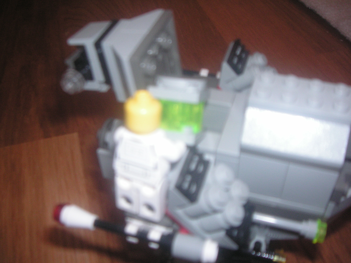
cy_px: 132
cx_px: 176
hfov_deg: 49.0
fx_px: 385
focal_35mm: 38
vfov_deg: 37.7
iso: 160
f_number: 3.3
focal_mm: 6.3
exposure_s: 1/45
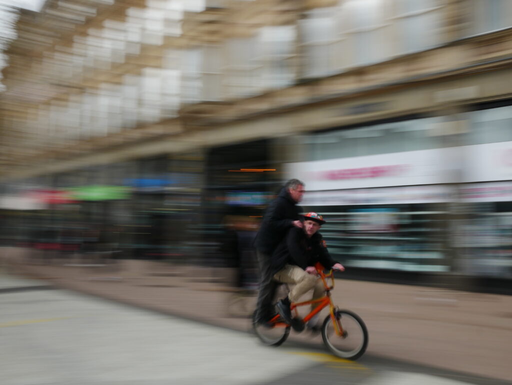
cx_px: 256
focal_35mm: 30
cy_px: 192
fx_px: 444
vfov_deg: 46.8
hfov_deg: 59.9
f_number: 20
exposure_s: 1/8
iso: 200
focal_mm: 15
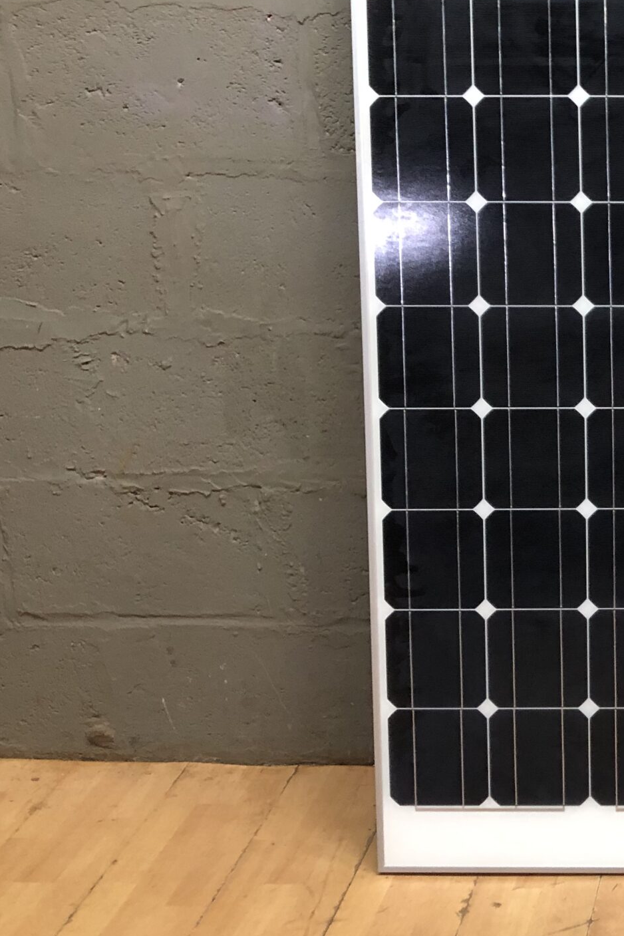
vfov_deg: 37.4
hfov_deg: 22.9
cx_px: 797
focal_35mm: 53
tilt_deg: -15.3
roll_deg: -0.8
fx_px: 1378
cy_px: 385
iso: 100
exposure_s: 1/14
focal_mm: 3.99
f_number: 1.8
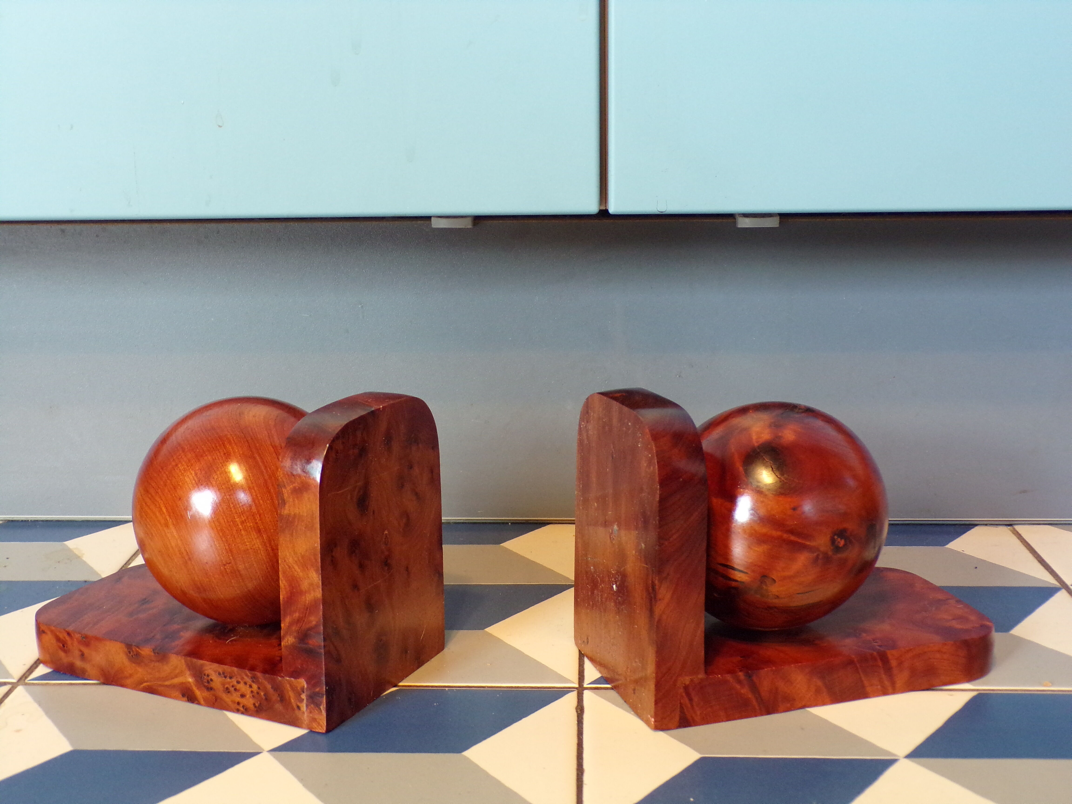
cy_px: 402
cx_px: 536
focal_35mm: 42
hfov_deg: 44.8
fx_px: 1301
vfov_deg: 34.3
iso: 274
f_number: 3.4
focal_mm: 7.6
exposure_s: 1/17
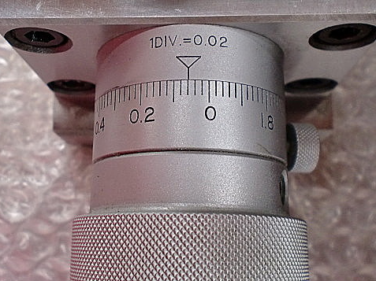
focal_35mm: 47
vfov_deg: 30.8
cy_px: 145
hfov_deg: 40.4
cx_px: 162
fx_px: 510
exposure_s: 1/60
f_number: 3.1
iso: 160
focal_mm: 6.3
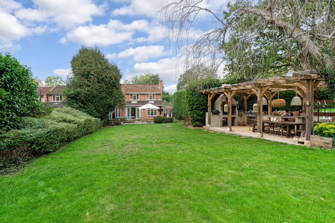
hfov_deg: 96.7
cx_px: 168
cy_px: 112
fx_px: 149
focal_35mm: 16
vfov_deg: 73.8
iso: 100
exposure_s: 1/100
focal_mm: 16
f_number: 9
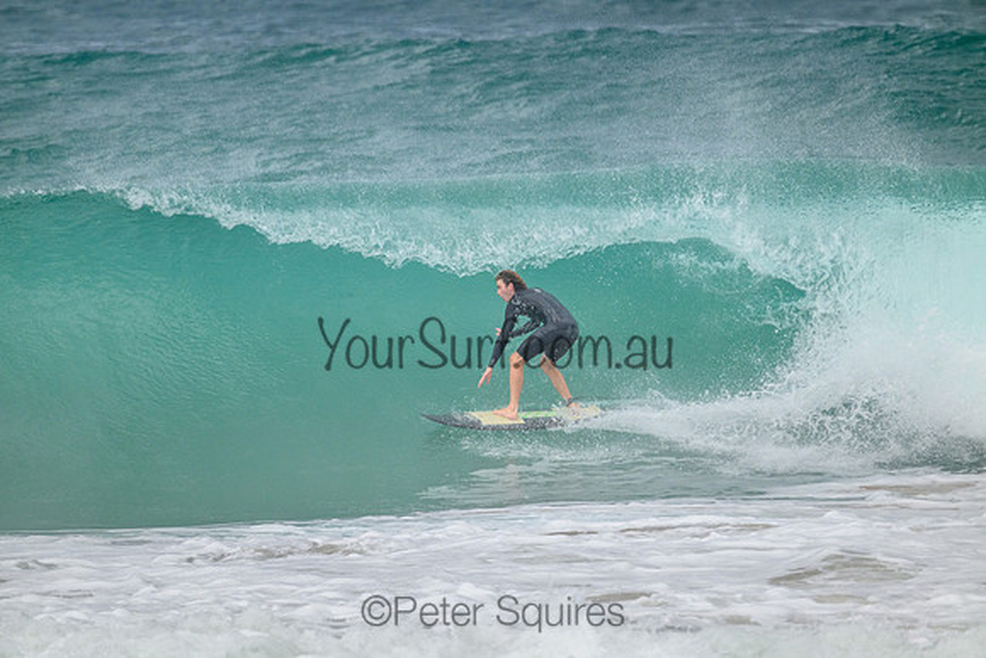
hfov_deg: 2.6
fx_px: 21915
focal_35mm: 800
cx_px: 493
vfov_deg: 1.7
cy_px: 329
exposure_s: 1/2000
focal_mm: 800
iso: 1400
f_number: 11
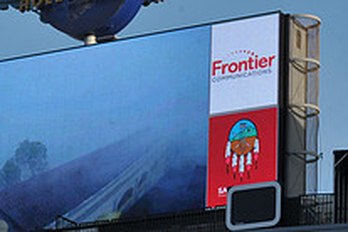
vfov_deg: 6.1
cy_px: 146
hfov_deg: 9.2
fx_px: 2165
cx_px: 67
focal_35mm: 224
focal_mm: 80
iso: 400
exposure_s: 1/500
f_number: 11
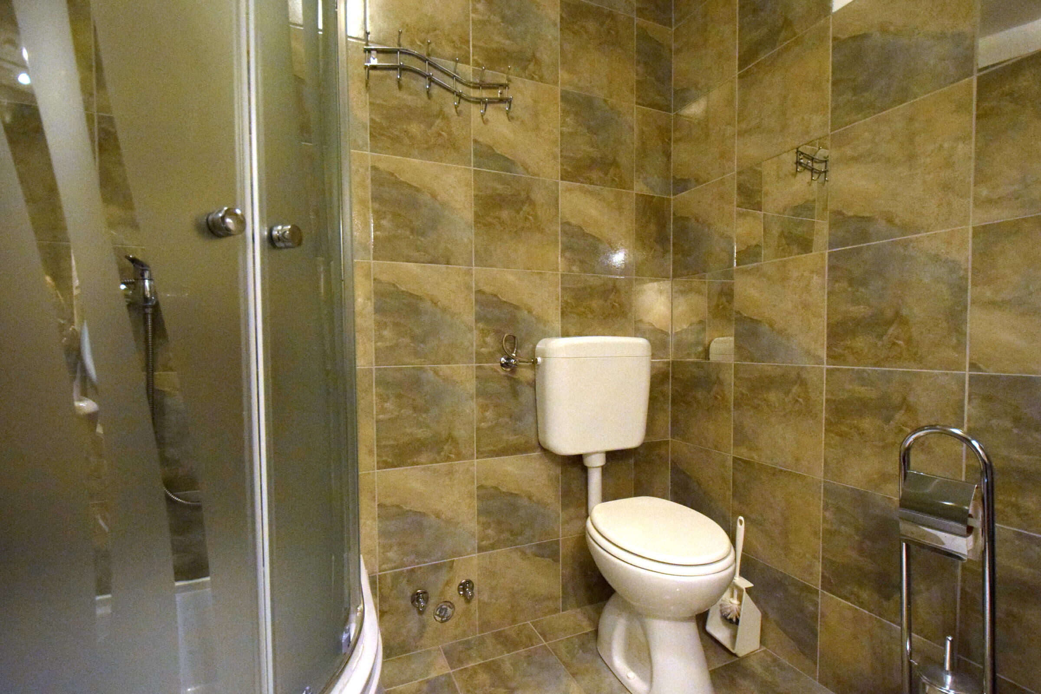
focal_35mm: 15
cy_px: 347
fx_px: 434
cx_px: 520
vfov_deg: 77.3
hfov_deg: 100.4
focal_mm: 10
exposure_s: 1/200
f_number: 3.5
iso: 3200
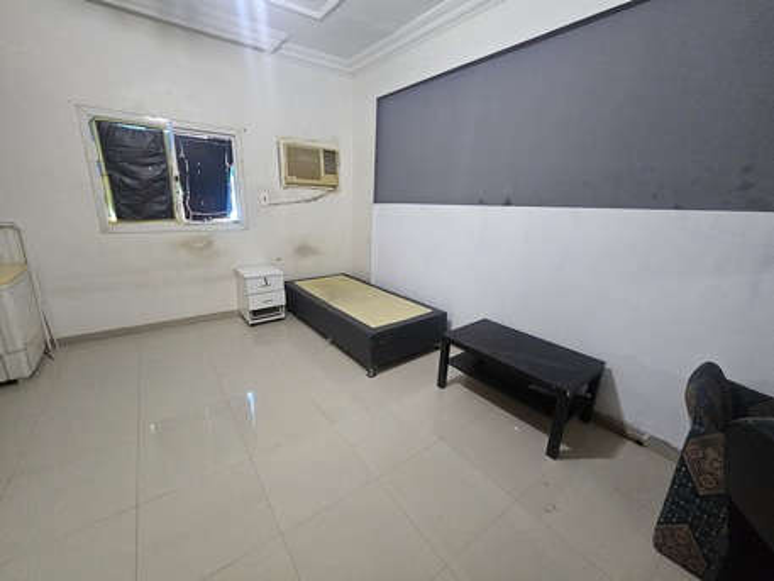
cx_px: 387
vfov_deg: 89.9
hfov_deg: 106.2
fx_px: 291
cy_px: 290
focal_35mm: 13
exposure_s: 1/24
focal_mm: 2.2
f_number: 2.2
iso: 800
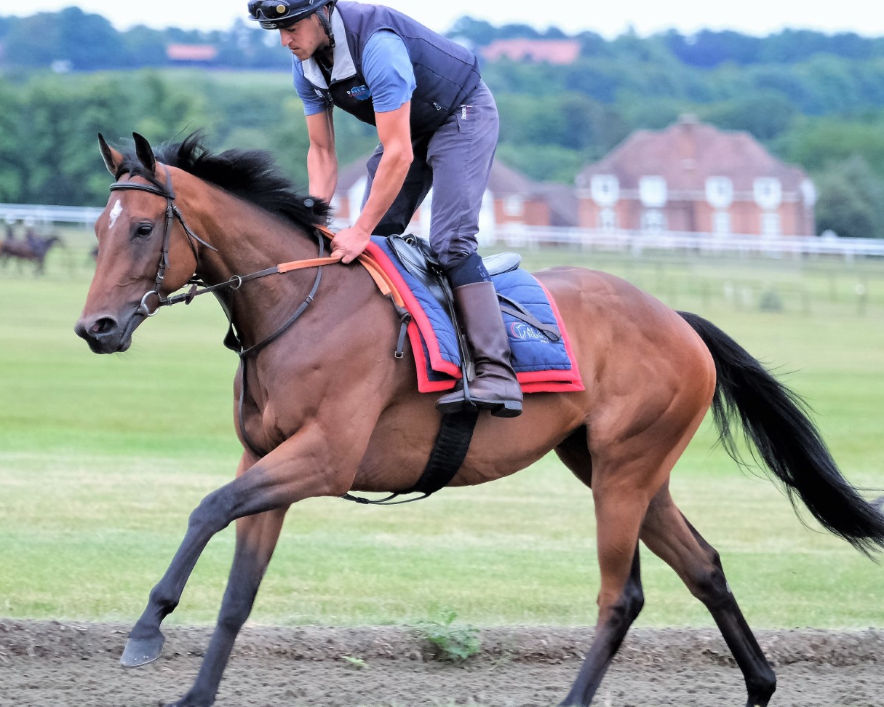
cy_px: 337
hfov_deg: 8.6
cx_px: 407
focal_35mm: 224
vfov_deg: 6.9
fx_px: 5861
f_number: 2.8
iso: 2000
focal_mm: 119.2
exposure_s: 1/1000
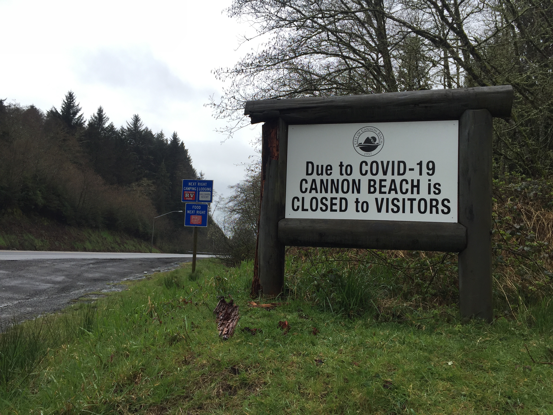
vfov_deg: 48.2
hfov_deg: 61.7
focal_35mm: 29
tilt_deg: +2.7
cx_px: 276
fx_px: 463
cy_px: 208
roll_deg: -3.2
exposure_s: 1/1130
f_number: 2.2
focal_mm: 4.15
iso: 32
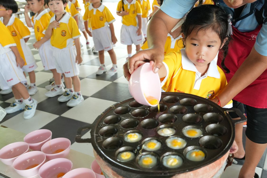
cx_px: 134
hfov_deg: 53.1
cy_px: 89
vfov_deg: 36.9
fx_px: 267
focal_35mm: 36
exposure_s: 1/160
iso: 1600
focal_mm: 24
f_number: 4
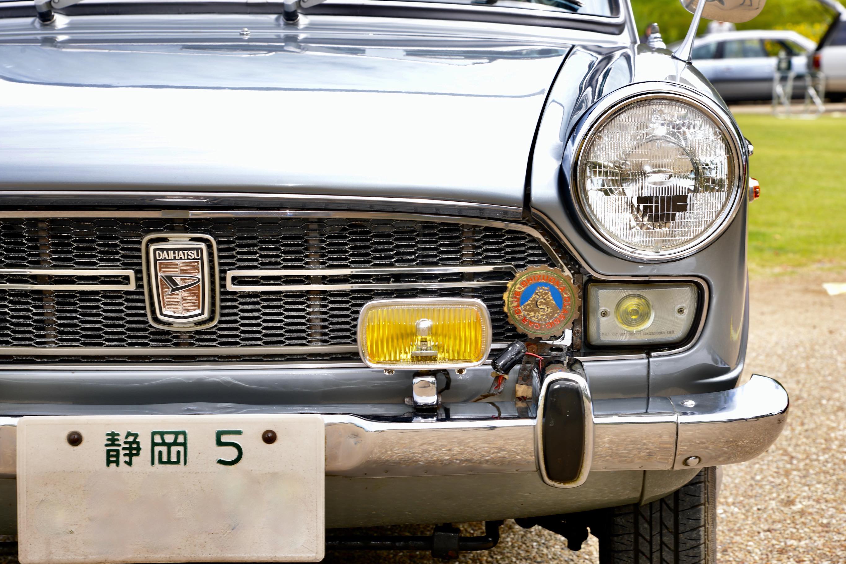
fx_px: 1950
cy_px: 283
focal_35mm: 83
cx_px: 423
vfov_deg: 16.5
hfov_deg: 24.5
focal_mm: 82
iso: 200
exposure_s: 1/100
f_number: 10
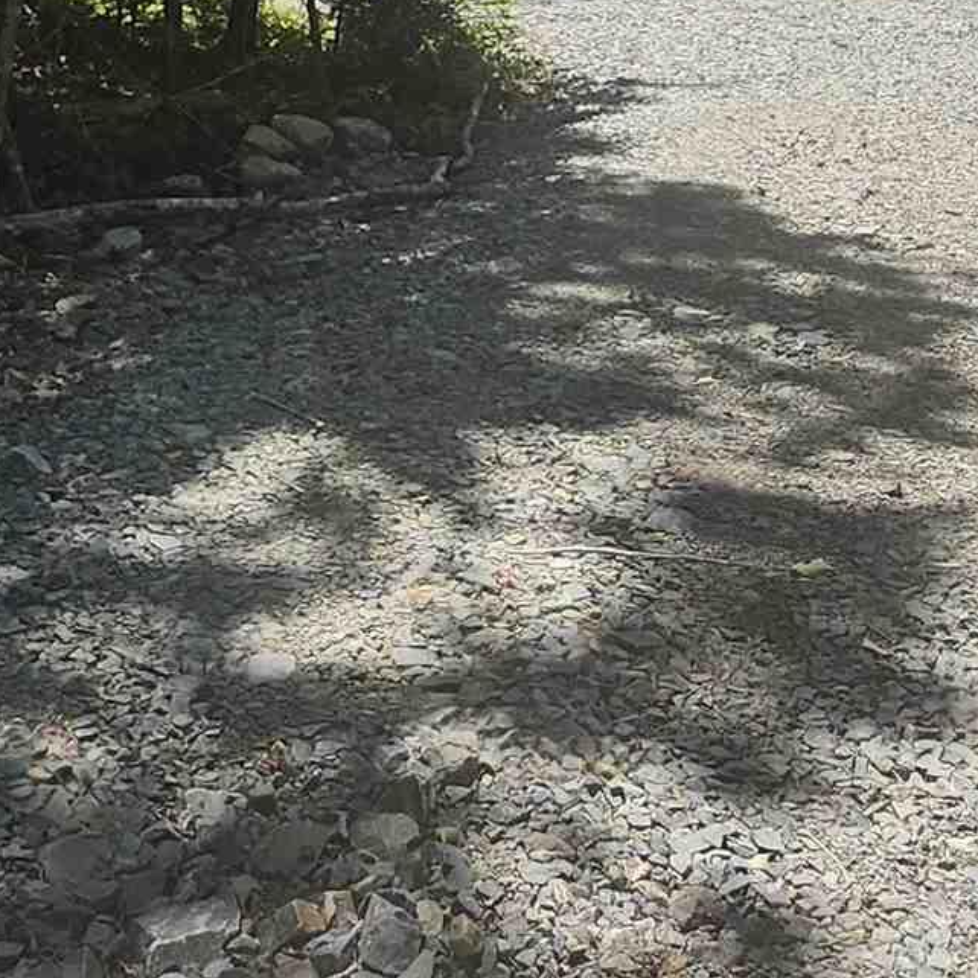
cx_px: 382
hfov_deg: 31.0
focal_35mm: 55
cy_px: 29
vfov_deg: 29.3
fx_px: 1758
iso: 40
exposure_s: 1/786
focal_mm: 1.74
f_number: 2.2
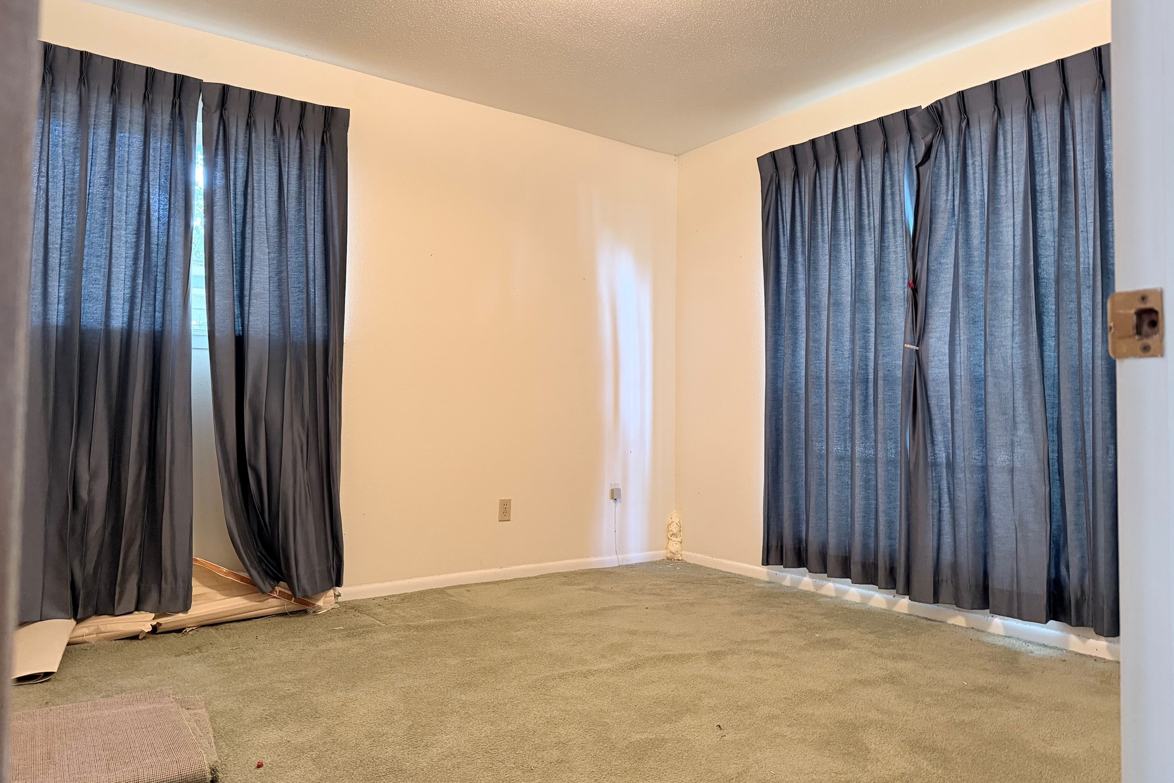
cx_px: 587
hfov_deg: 71.5
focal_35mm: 25
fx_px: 815
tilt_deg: +2.4
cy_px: 368
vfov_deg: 51.2
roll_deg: -0.8
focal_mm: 6.76
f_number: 1.78
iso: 500
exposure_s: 1/60
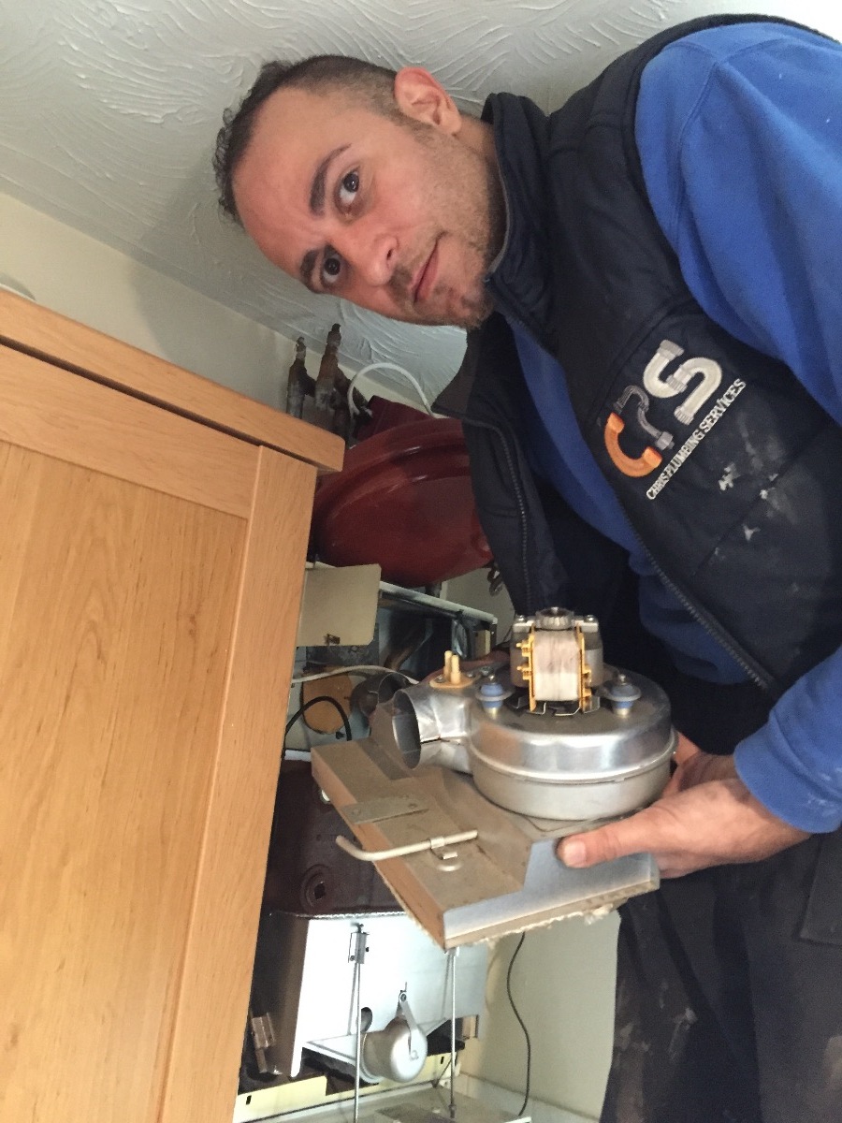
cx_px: 421
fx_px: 941
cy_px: 562
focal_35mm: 29
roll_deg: -6.0
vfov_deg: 61.7
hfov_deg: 48.2
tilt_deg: +16.2
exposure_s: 1/15
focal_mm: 4.15
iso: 400
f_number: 2.2
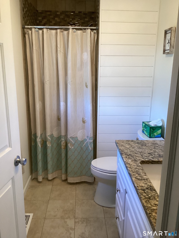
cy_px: 119
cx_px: 90
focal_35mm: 31
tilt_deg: -14.9
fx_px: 214
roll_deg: -0.2
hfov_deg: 45.4
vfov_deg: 58.4
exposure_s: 1/60
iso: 200
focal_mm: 3.3
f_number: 2.4
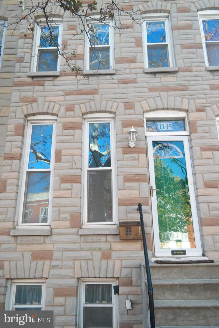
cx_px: 110
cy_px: 164
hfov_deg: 47.9
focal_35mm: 27
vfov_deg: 67.4
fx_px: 246
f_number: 4
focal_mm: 18
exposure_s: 1/100
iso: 100
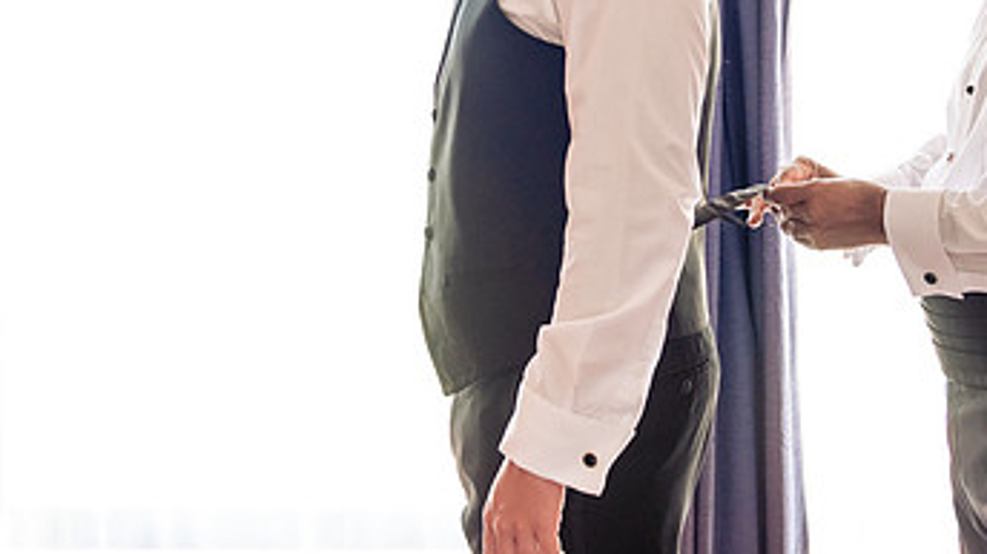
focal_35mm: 75
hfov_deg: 28.0
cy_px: 69
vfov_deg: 15.9
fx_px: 1962
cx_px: 693
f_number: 3.5
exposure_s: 1/160
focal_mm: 38
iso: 800
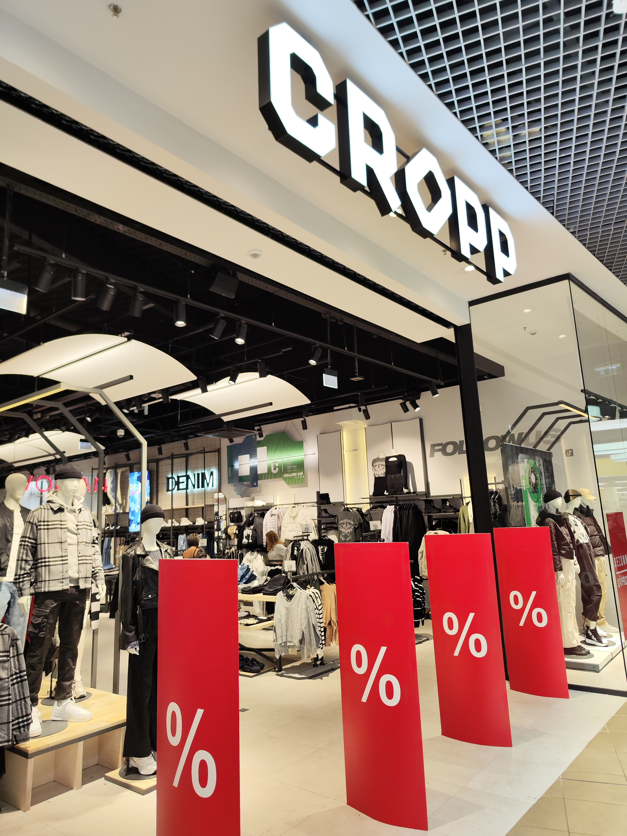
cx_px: 314
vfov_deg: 73.9
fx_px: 555
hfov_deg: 58.9
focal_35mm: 23
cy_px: 418
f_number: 1.69
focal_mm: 7.01
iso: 105
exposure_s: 1/100
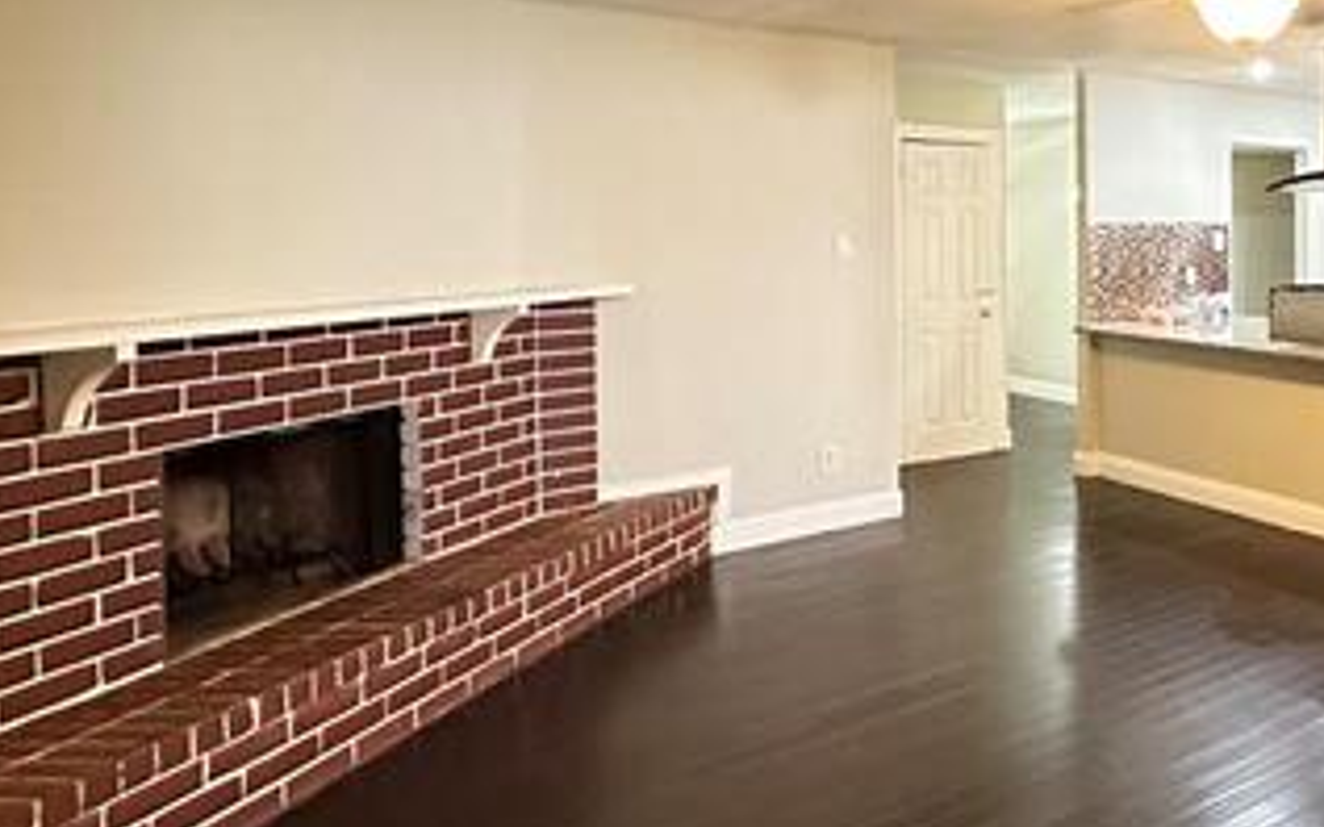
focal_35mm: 30
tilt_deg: +0.0
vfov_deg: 41.1
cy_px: 251
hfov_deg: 53.6
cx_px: 1232
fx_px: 1082
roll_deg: +0.5
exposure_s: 1/30
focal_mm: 2.22
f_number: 2.2
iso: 1250
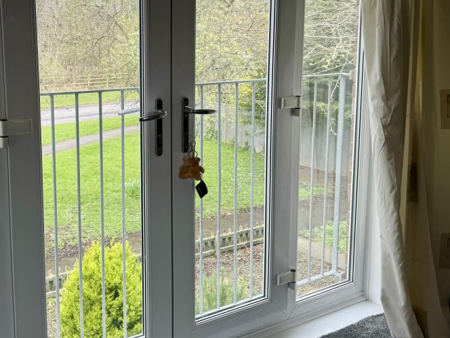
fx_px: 481
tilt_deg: -8.0
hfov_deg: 48.7
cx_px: 128
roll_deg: +0.6
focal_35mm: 37
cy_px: 110
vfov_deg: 38.2
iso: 80
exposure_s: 1/460
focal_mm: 6.86
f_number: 1.78
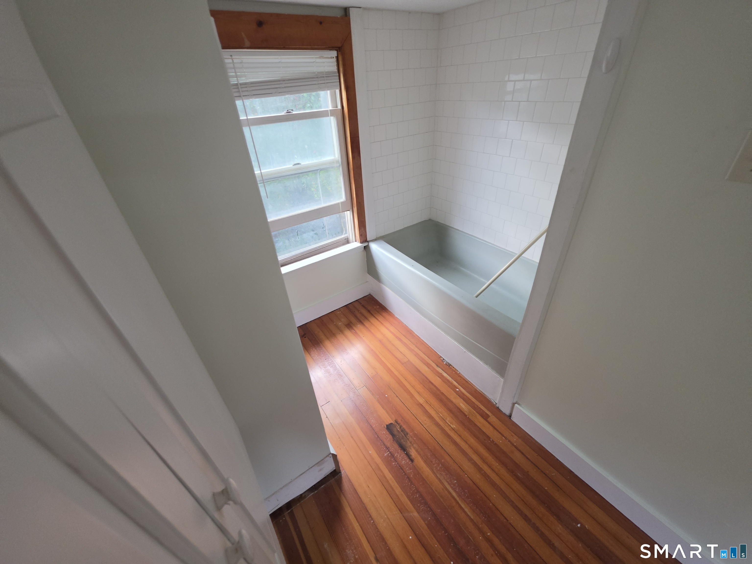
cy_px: 282
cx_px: 376
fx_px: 282
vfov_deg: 89.9
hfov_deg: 106.2
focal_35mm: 13
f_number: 1.9
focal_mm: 2.2
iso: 200
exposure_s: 1/60
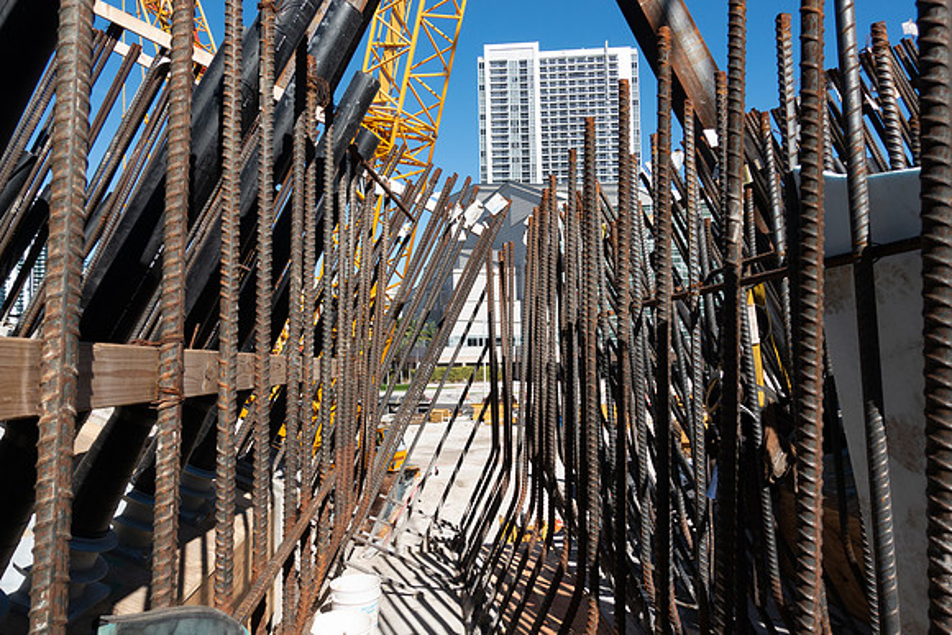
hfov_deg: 73.7
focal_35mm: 24
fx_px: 635
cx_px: 476
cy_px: 318
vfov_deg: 53.2
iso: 125
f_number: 4
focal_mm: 8.8
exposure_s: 1/125
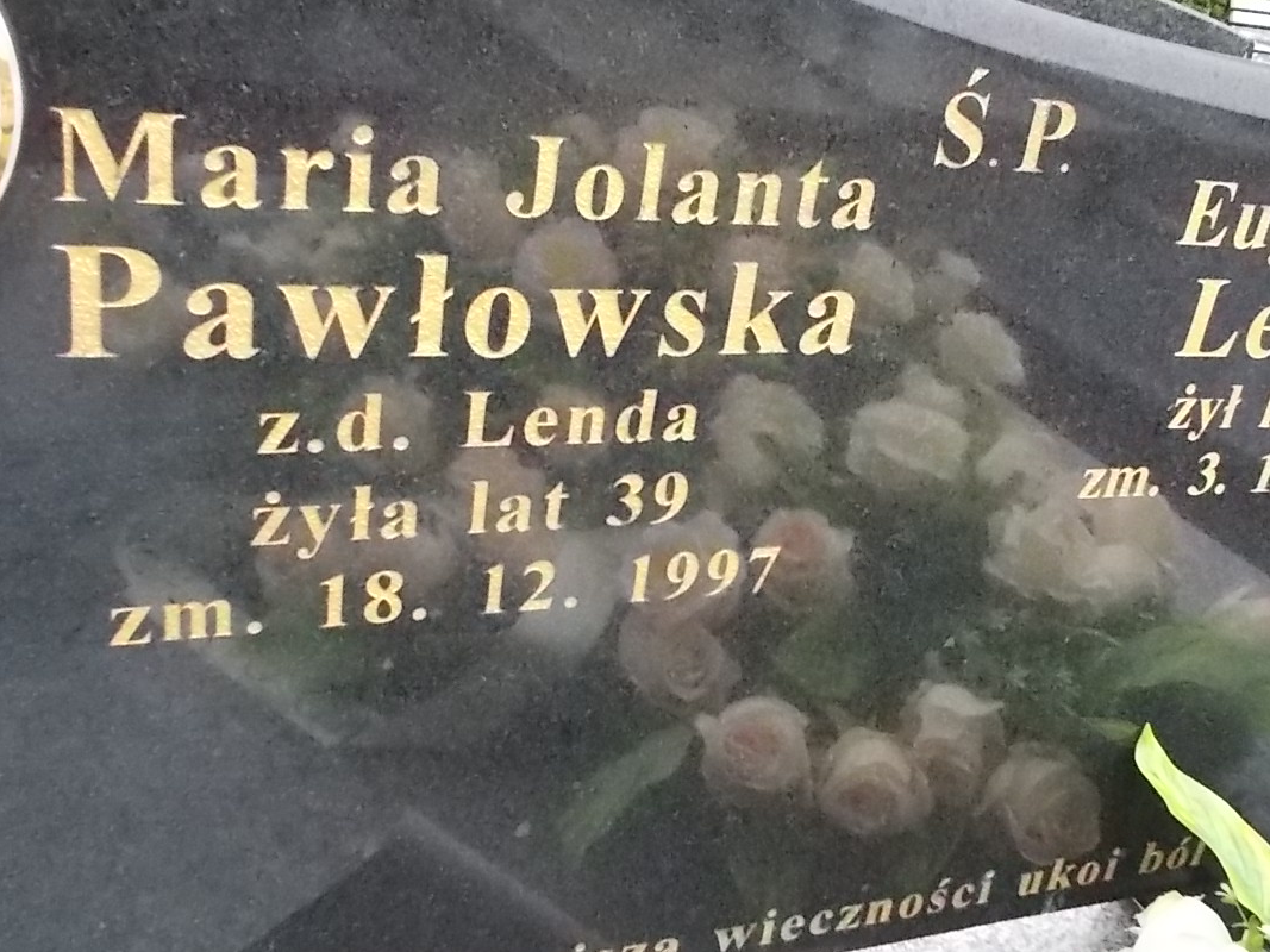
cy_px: 481
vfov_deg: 36.8
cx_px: 700
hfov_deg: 47.8
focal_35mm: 39
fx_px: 1431
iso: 400
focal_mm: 4.6
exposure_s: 1/125
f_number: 8
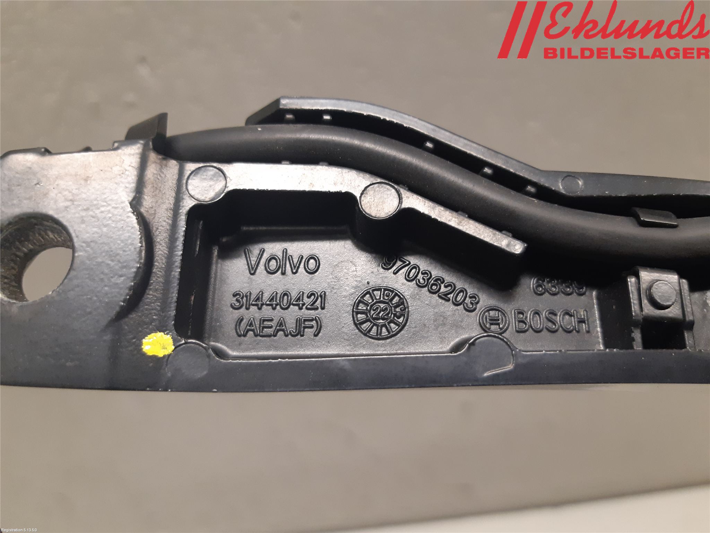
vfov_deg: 53.1
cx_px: 355
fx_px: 533
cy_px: 266
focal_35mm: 26
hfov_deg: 67.3
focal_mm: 3.93
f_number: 1.7
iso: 200
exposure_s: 1/50
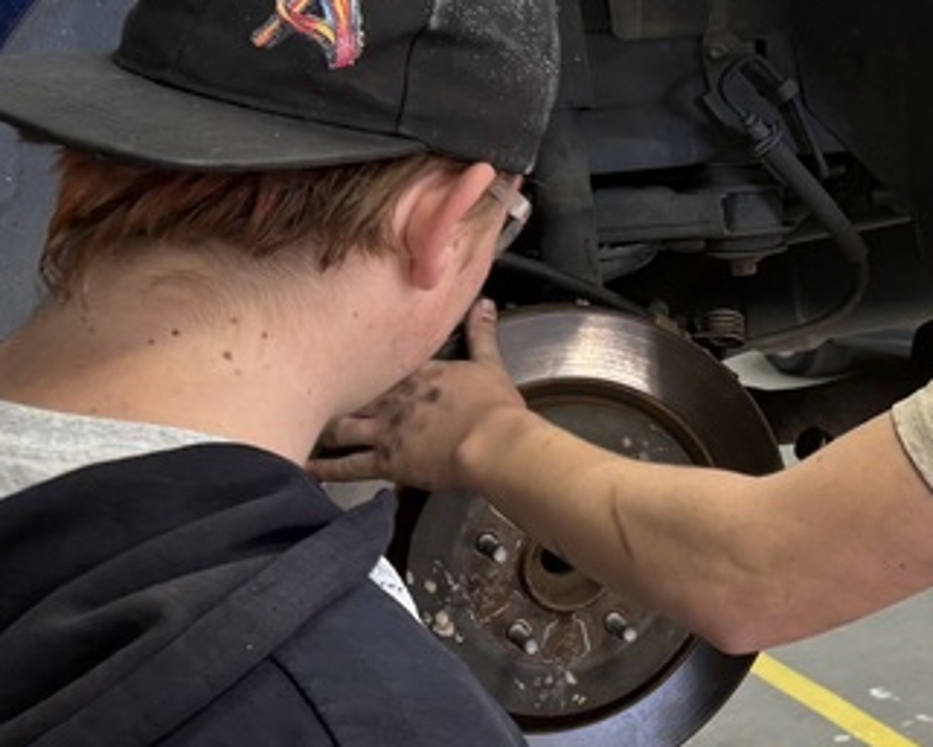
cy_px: 142
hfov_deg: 21.9
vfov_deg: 18.8
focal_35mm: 81
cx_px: 1093
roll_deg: +4.8
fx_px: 2237
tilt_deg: -4.5
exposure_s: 1/60
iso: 80
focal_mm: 5.96
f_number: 1.6
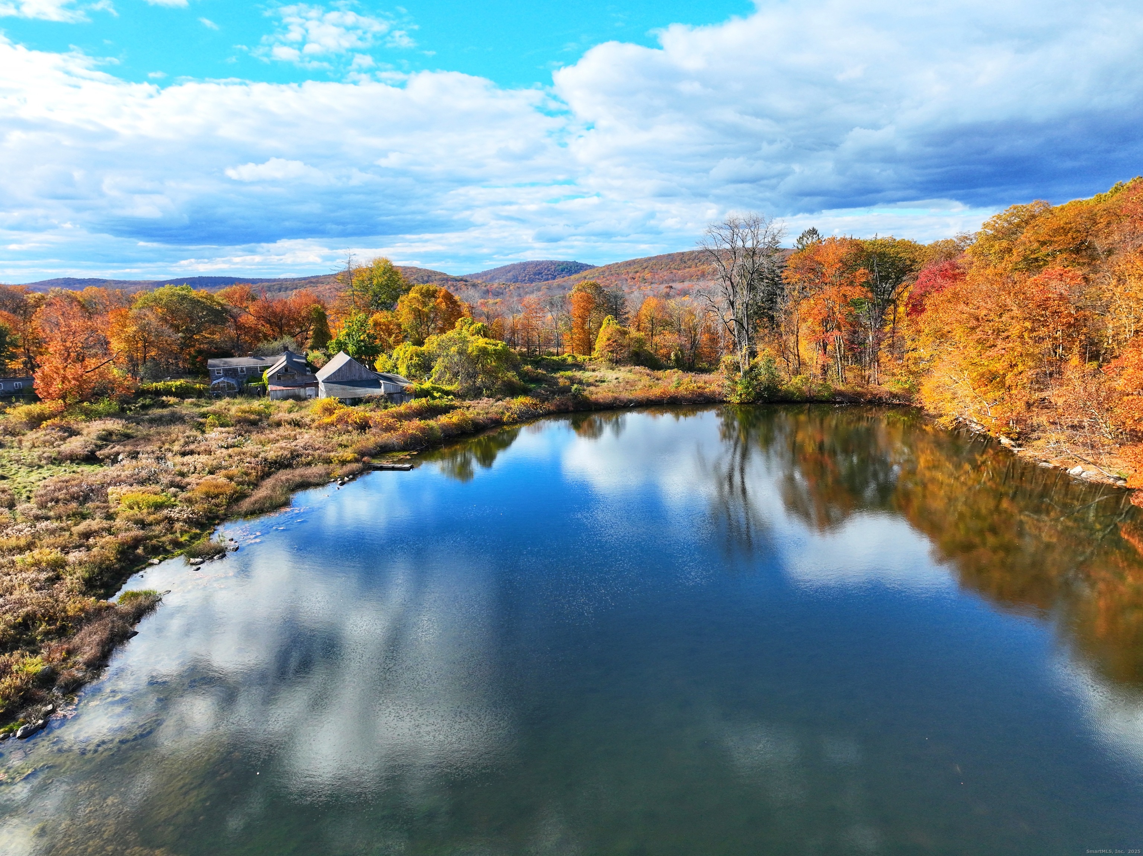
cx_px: 572
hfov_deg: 71.6
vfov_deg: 56.8
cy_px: 428
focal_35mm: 24
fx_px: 792
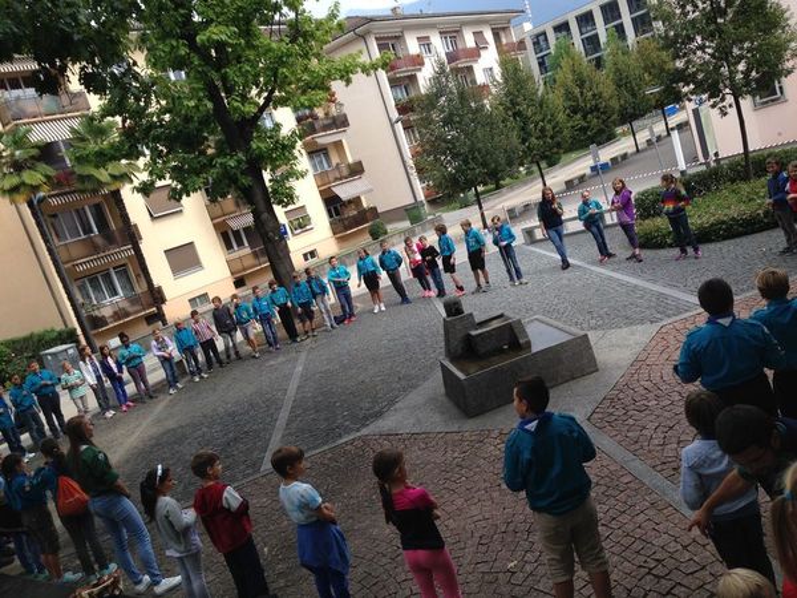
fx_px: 760
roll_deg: +19.0
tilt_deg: -10.7
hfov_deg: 55.4
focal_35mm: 33
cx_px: 398
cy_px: 299
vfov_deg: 42.9
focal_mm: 4.12
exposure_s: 1/589
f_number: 2.4
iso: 50
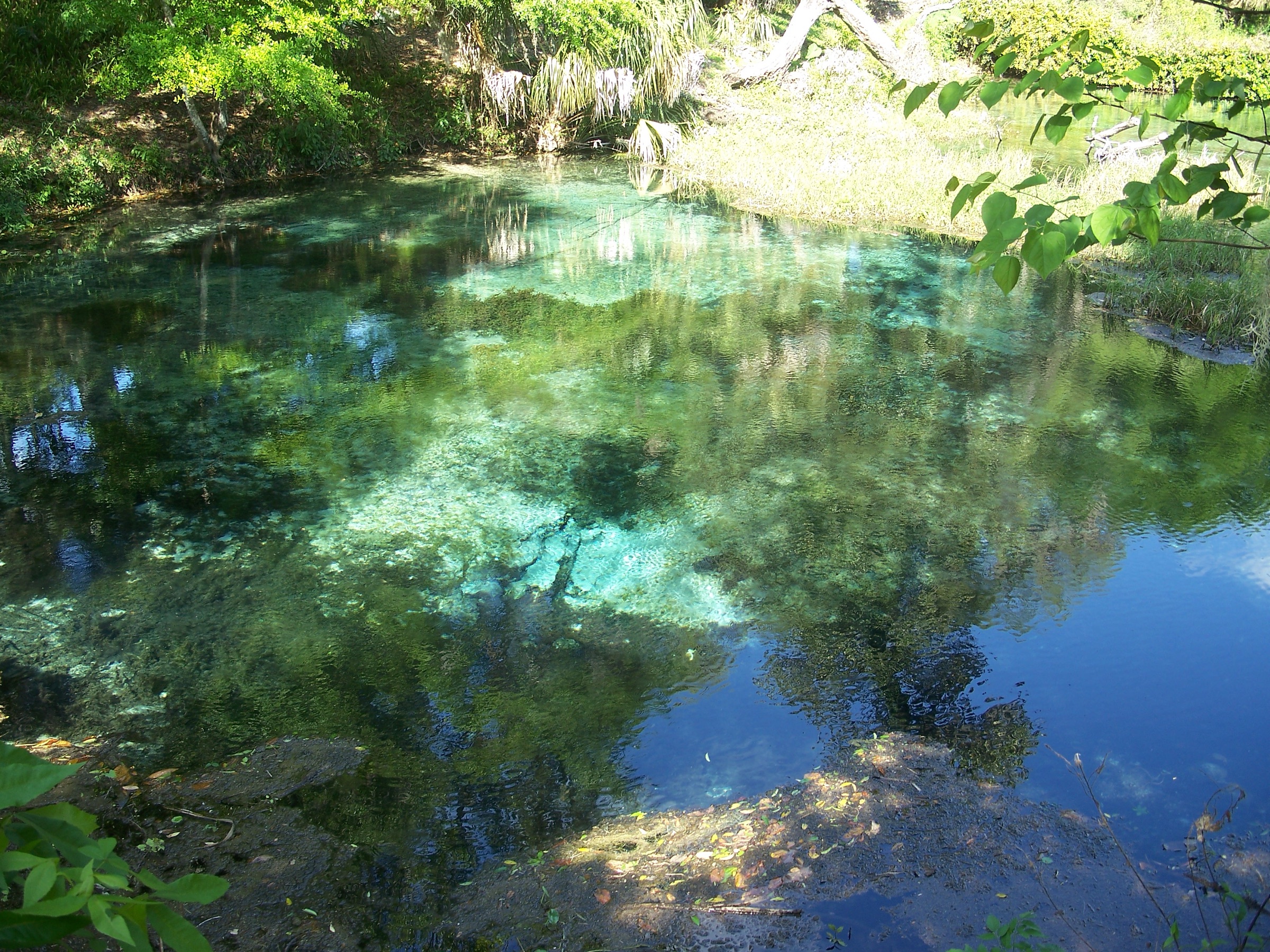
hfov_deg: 50.1
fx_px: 1357
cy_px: 476
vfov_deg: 38.7
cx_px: 635
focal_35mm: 37
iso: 64
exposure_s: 1/100
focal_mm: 7.8
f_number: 2.8
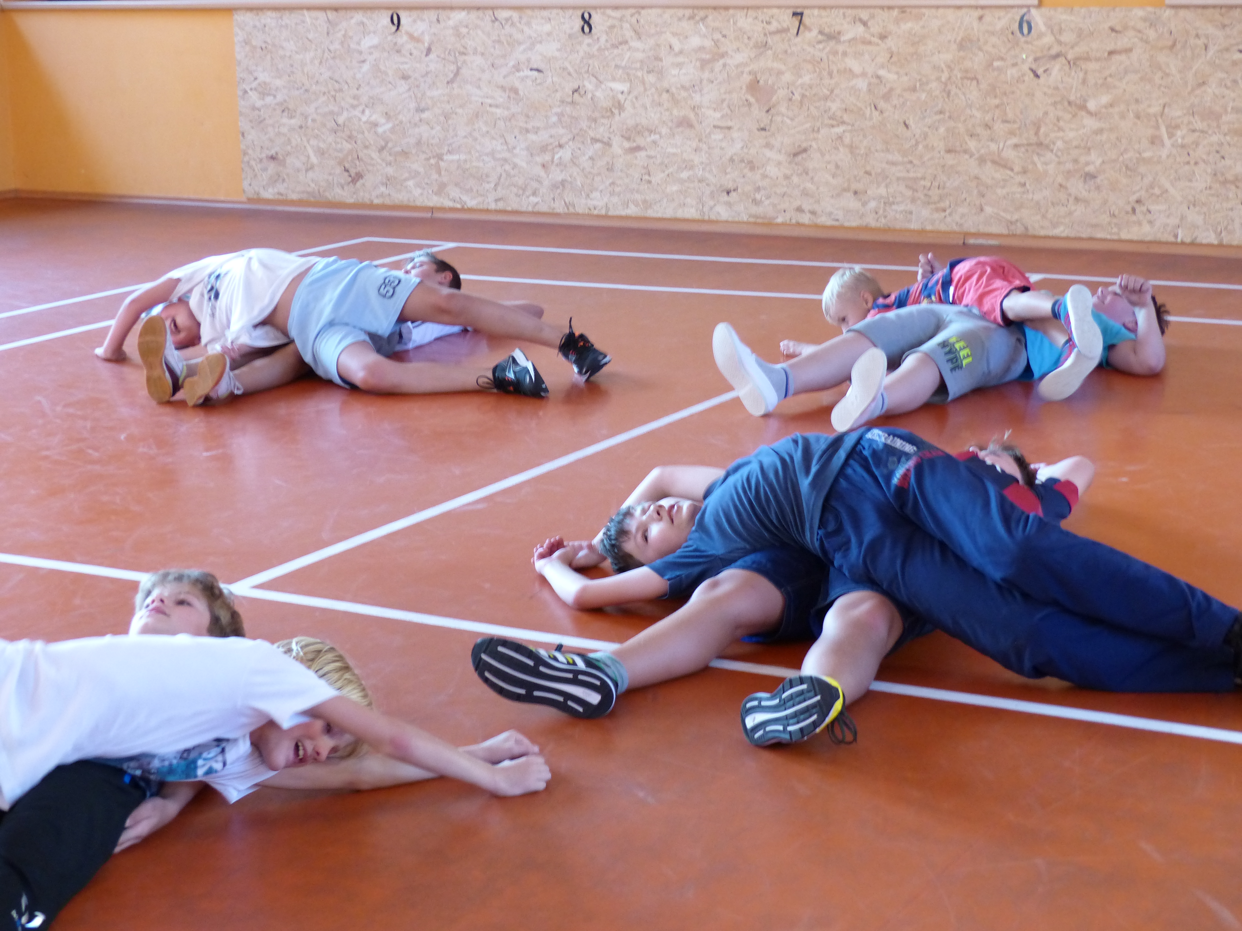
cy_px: 466
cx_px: 621
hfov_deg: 29.4
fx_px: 2368
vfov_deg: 22.3
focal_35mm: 66
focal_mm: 11.9
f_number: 2.8
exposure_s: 1/60
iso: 320
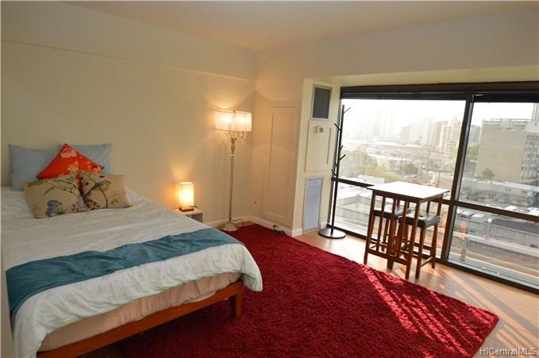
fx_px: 314
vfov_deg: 59.4
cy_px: 179
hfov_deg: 81.3
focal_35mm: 21
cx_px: 270
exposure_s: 1/80
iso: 400
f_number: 4.5
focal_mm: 14
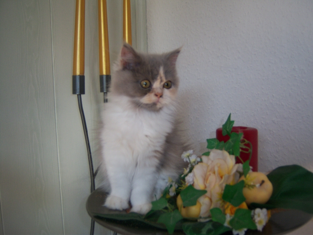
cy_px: 118
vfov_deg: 39.7
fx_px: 326
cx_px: 156
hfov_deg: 51.4
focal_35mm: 36
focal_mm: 7.5
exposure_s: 1/60
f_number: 2.8
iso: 80
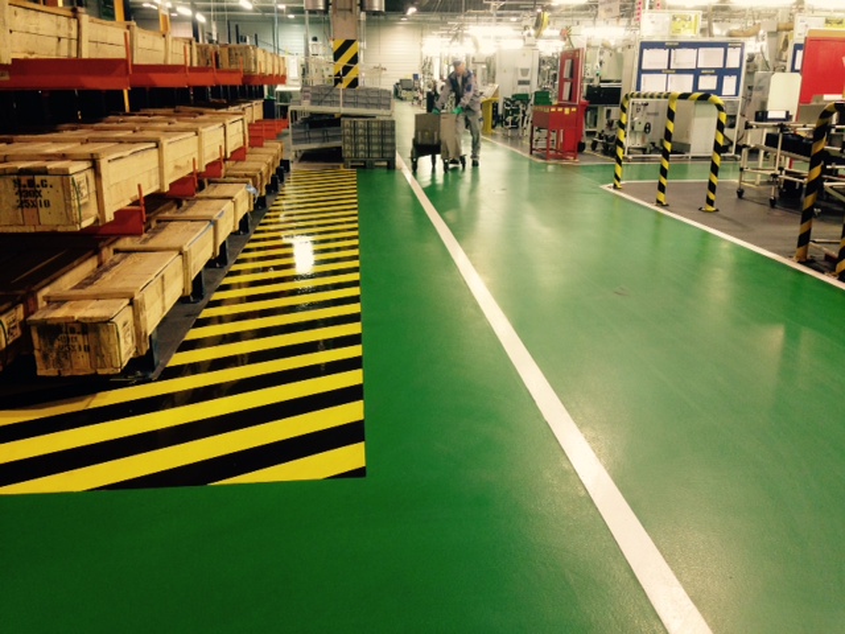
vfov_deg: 42.9
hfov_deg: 55.4
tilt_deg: -18.3
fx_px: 806
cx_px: 422
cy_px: 317
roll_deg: -1.2
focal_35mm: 33
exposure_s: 1/20
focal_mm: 4.12
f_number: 2.4
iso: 100
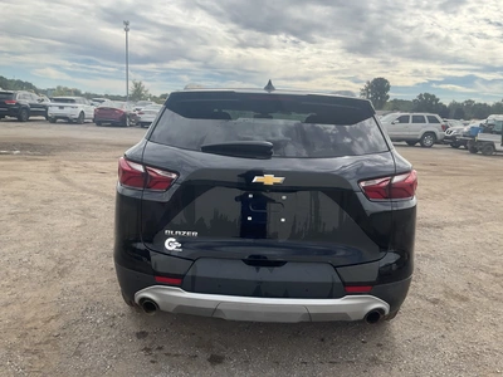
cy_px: 188
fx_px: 421
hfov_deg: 61.7
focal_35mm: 29
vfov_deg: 48.2
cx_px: 252
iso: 25
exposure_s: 1/1144
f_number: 1.8
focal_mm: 3
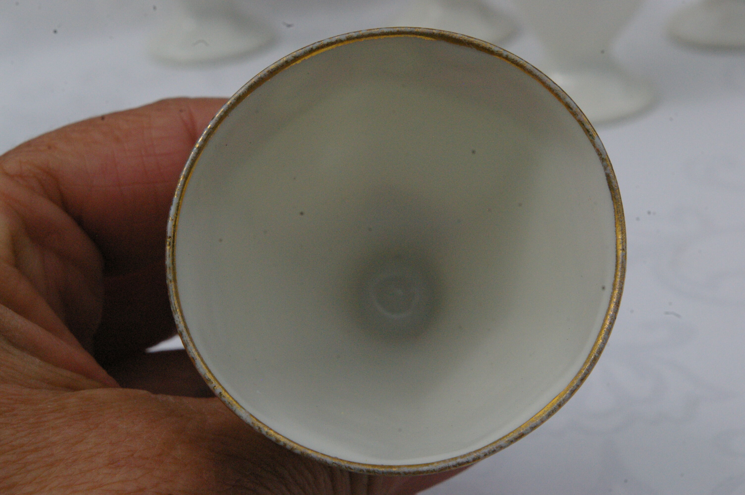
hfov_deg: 49.6
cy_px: 248
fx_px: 806
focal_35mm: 39
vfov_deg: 34.1
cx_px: 372
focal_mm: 26
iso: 1600
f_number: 11
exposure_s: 1/1000
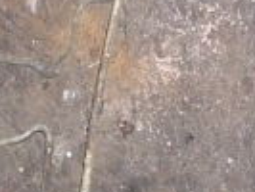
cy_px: -24
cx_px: 182
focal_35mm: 209
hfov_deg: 9.4
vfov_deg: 7.1
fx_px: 1541
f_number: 2.8
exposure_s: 1/60
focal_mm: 6.2
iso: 64
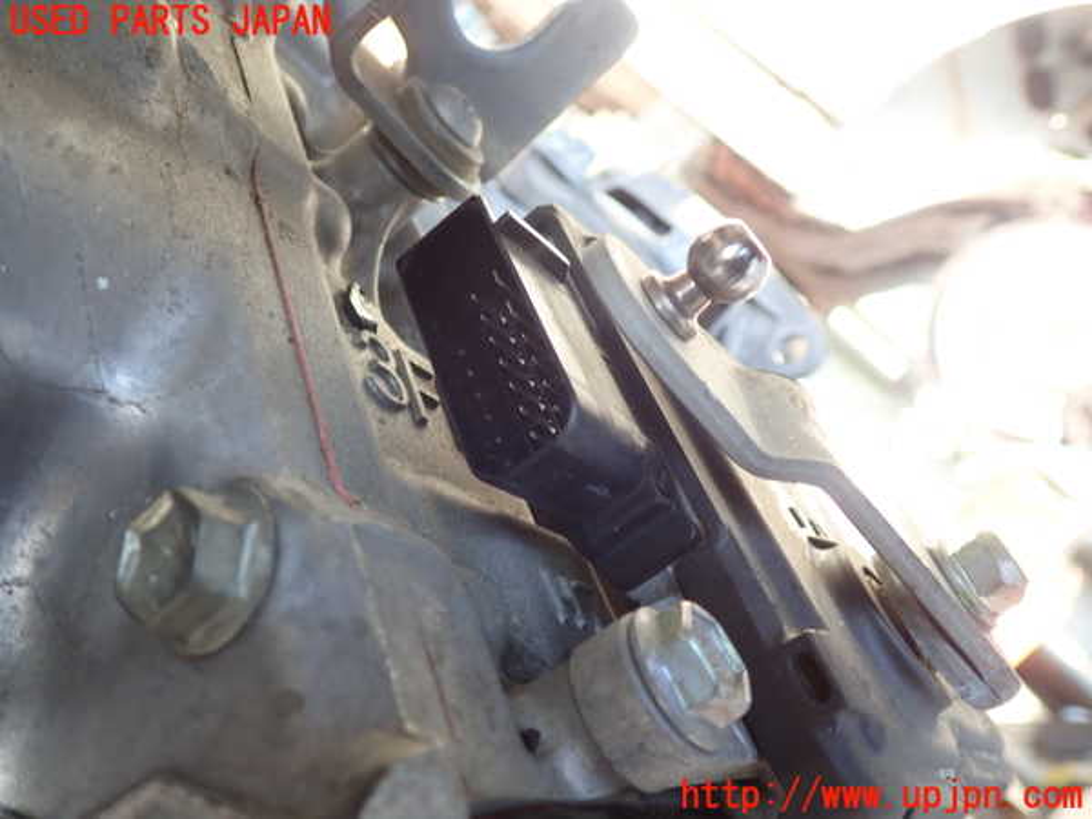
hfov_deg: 60.0
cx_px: 546
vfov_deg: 46.8
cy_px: 410
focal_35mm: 30
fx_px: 946
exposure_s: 1/125
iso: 160
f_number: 2.3
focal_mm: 5.5
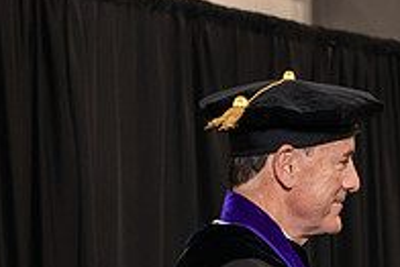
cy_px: 317
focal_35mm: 207
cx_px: 404
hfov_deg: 9.9
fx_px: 2302
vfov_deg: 6.6
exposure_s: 1/125
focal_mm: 70
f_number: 5
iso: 1600
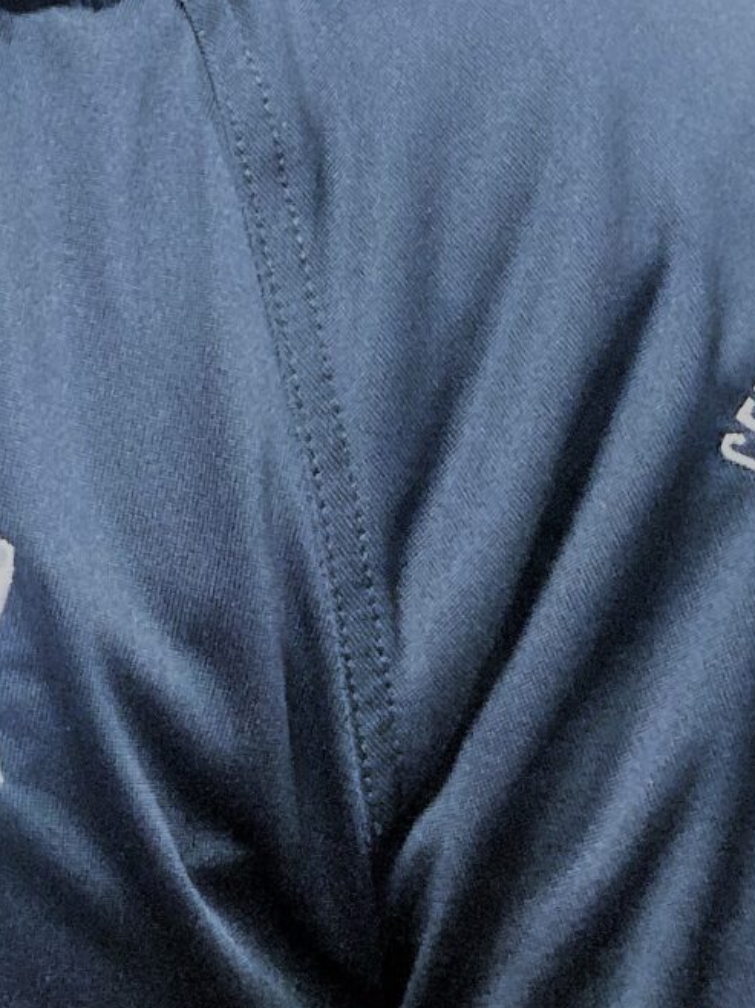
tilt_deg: -9.2
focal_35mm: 109
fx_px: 3172
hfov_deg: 12.9
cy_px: -322
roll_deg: -0.7
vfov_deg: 16.9
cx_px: -351
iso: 320
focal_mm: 3.99
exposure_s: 1/40
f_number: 1.8
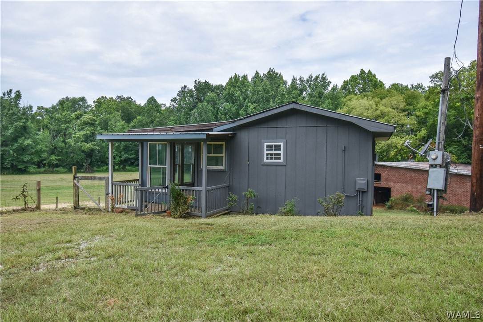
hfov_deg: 77.3
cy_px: 161
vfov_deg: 56.1
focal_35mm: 22
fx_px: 302
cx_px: 242
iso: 400
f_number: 6.3
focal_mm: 15
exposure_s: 1/1600
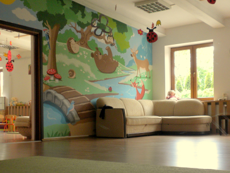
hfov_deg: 33.7
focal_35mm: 57
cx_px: 136
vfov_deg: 25.6
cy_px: 104
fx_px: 379
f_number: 3.5
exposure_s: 1/57.6
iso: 120
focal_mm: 6.6
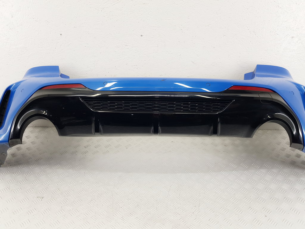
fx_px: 229
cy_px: 114
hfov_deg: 67.3
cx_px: 152
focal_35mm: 26
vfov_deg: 53.1
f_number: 1.7
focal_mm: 4.2
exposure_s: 1/100
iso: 64
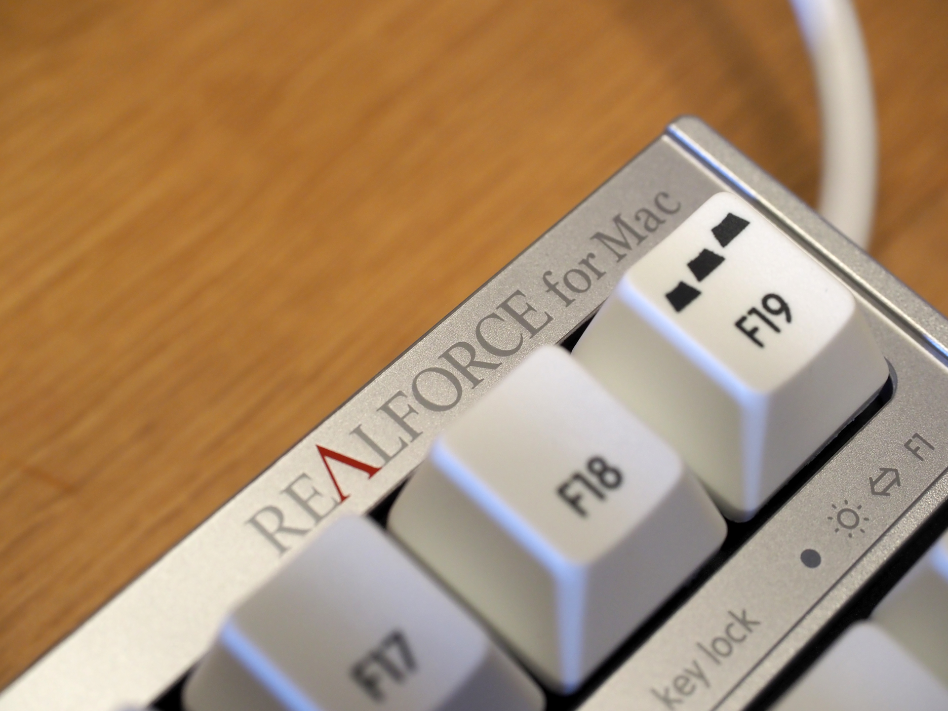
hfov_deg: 24.4
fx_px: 2191
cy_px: 356
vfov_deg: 18.4
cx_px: 474
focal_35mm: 80
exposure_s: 1/80
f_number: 5.6
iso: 800
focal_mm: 40
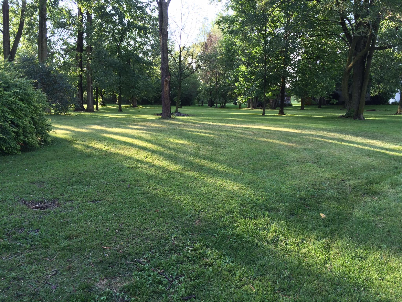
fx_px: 337
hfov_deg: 61.7
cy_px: 151
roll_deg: +1.3
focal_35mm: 29
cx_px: 201
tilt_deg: -7.7
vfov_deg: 48.2
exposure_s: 1/120
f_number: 2.2
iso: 32
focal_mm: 4.15
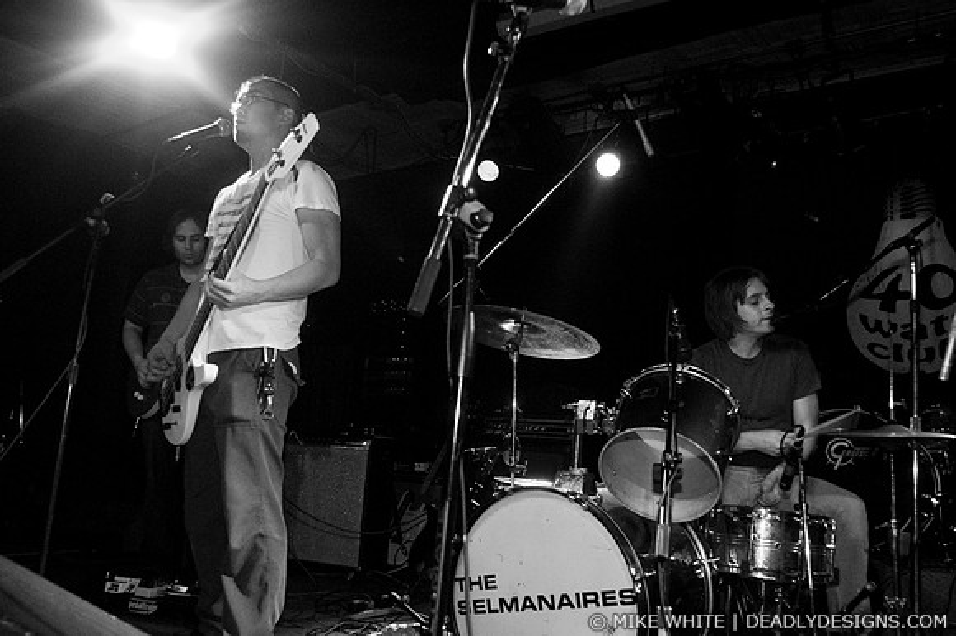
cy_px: 318
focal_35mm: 30
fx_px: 796
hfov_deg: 62.0
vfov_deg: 43.6
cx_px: 478
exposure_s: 1/40
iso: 800
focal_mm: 20
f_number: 3.5
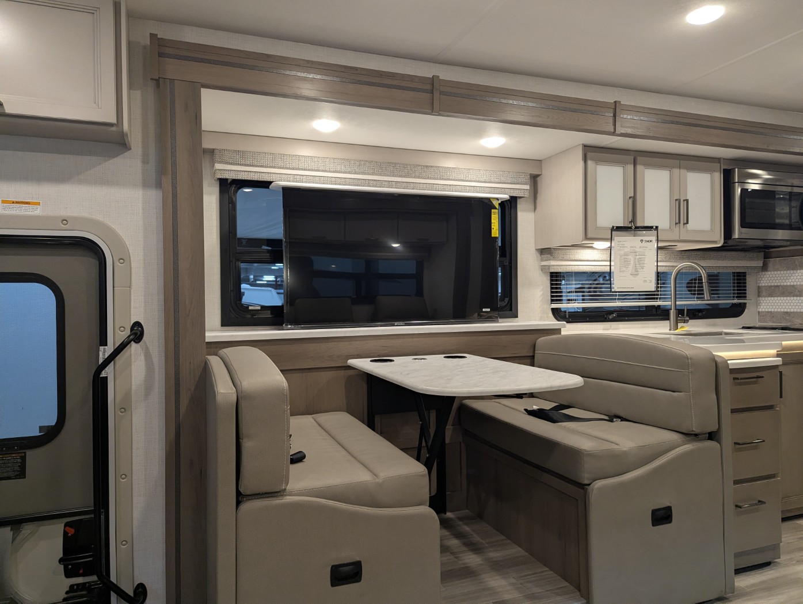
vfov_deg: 56.9
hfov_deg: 71.5
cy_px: 302
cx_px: 402
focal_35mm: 24
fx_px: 557
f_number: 1.85
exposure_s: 1/167
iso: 253
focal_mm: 6.81
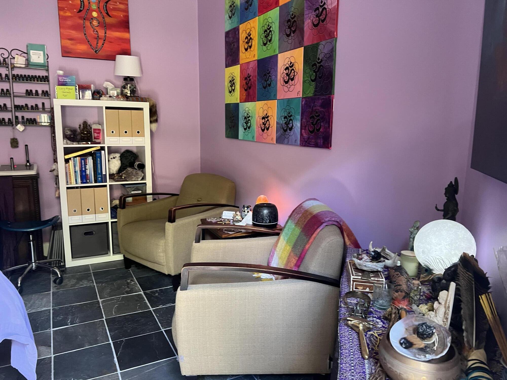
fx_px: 381
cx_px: 254
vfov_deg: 53.1
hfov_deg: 67.3
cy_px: 190
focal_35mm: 26
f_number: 1.5
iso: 250
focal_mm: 5.7
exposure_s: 1/60
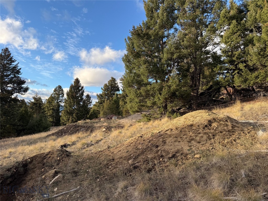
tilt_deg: +4.1
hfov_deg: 71.6
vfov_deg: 56.8
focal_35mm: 24
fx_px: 186
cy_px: 100
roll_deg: -5.5
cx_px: 134
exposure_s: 1/1122
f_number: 1.78
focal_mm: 6.76
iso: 80
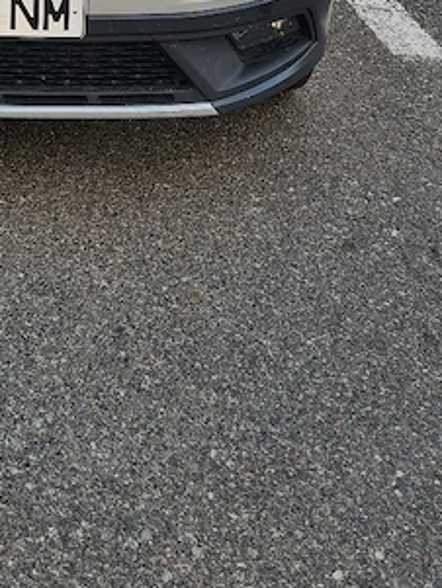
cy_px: -115
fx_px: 1174
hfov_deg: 19.9
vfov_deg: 25.3
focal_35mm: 69
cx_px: -108
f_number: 1.8
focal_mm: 5.4
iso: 50
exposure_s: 1/400
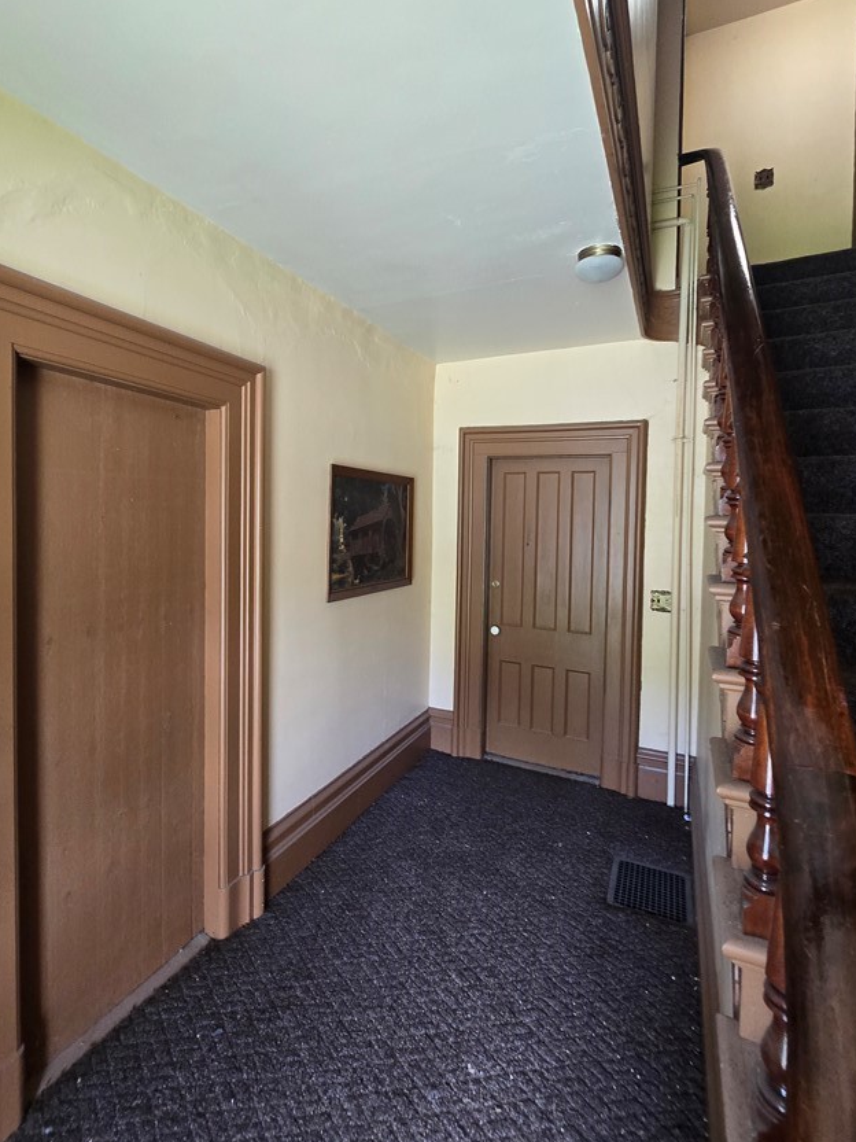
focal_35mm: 16
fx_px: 528
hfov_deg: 77.7
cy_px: 522
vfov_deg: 94.3
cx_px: 369
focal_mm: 2.2
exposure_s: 1/60
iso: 250
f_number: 2.2
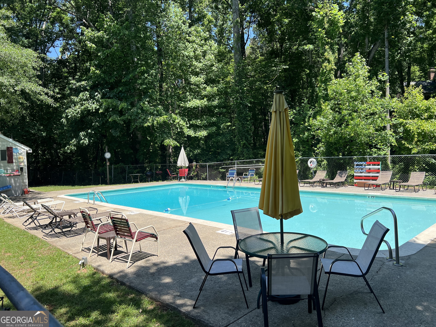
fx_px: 327
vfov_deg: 53.1
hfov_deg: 67.3
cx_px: 218
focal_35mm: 26
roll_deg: +1.8
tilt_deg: -2.6
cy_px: 164
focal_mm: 5.7
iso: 50
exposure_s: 1/2165
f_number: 1.5
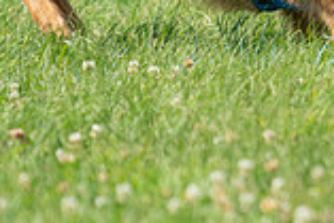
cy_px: -73
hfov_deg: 1.6
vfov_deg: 1.1
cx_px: 600
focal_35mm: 1257
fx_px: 11673
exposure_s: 1/4000
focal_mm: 341
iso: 1250
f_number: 6.3
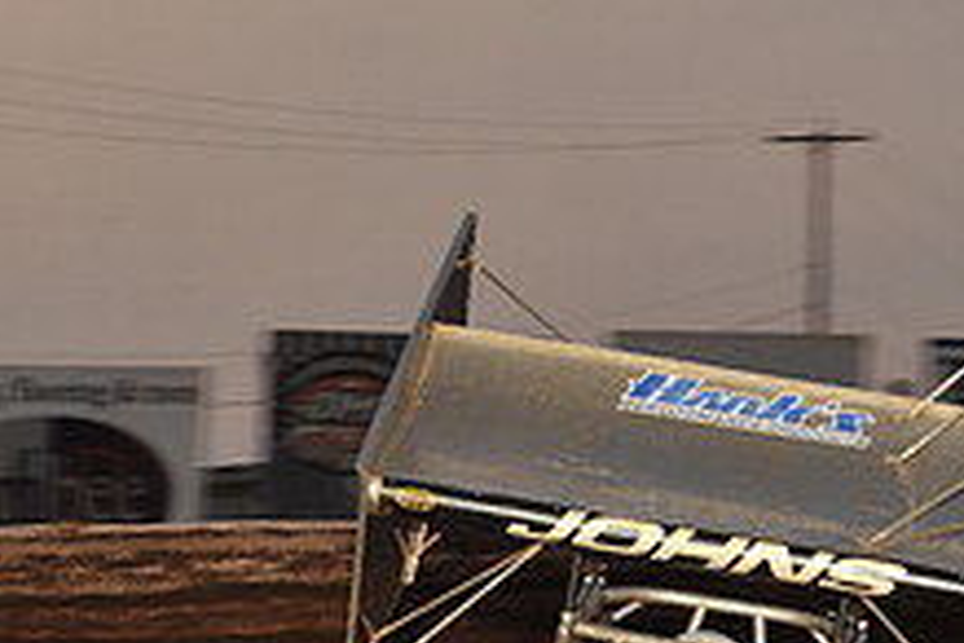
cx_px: 568
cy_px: 661
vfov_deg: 5.2
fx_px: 7096
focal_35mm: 265
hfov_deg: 7.8
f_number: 8
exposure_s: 1/320
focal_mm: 100
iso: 800
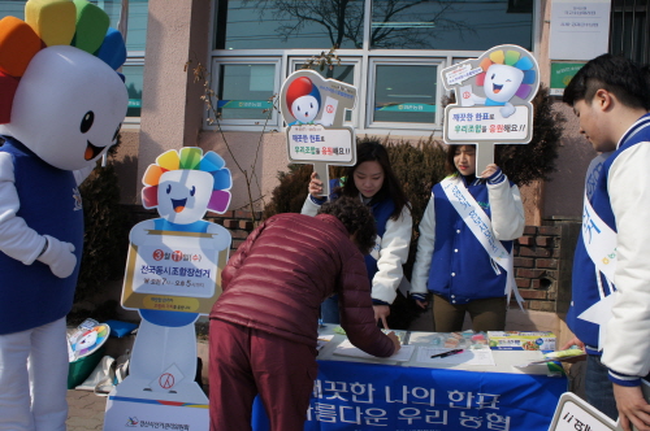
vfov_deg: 43.5
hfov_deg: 62.0
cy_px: 216
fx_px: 541
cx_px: 325
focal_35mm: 30
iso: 200
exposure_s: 1/500
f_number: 8
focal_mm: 20
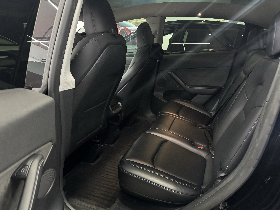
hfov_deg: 71.6
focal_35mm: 24
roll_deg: +0.4
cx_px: 140
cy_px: 105
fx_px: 194
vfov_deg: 56.8
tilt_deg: -18.1
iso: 1000
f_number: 1.78
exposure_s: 1/30
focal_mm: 6.76
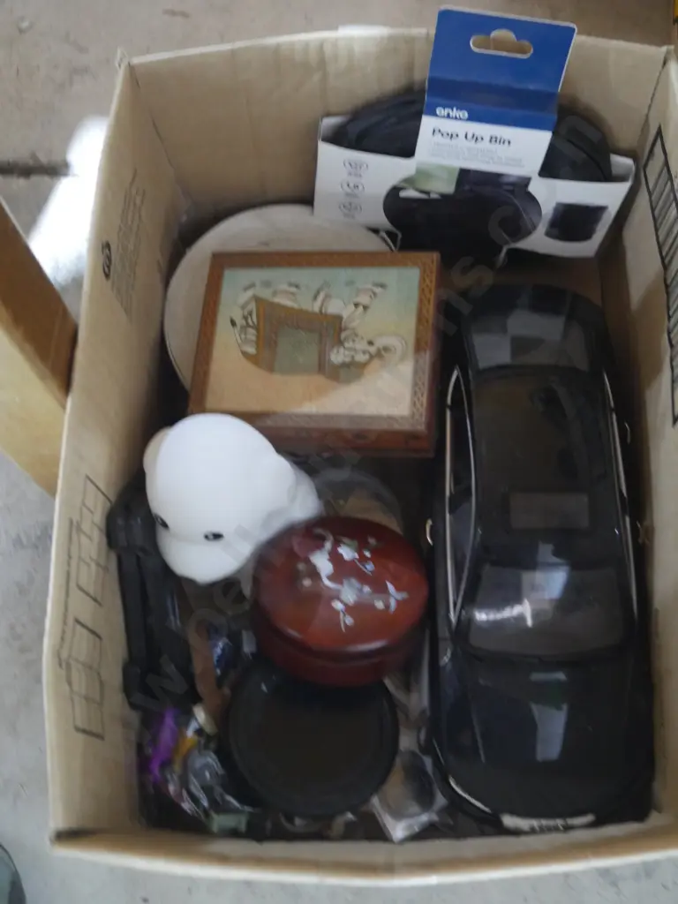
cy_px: 452
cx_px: 339
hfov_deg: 34.3
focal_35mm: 42
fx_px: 1097
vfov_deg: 44.8
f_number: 4.6
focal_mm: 21
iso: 3200
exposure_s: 1/15
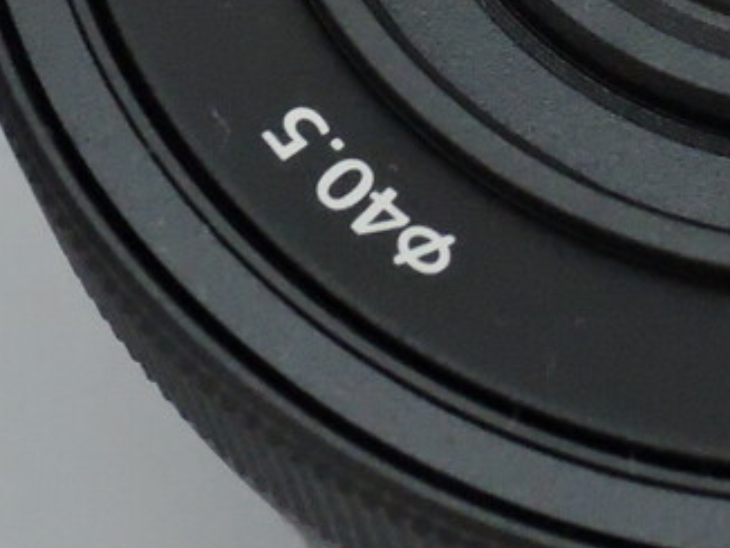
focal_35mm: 184
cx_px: 860
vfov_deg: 7.9
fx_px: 3883
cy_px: -293
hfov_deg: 10.6
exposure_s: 1/125
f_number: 5.6
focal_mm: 10.7
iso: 1600
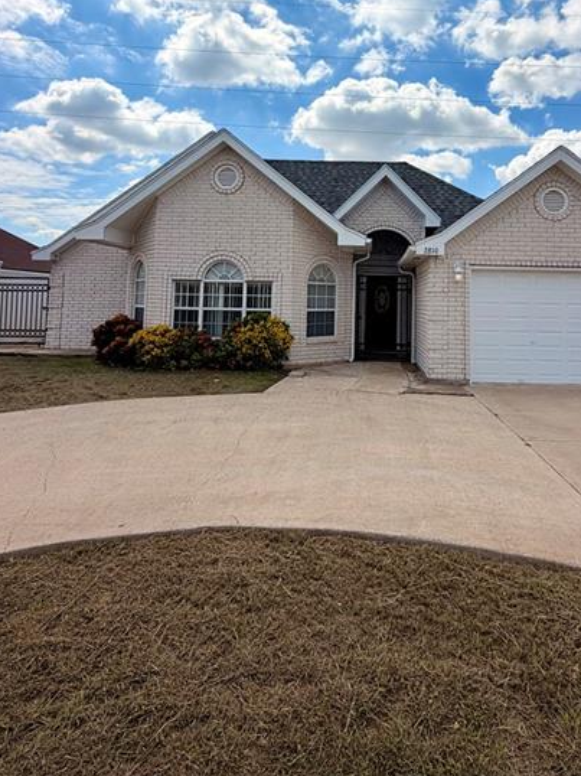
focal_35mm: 20
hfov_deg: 65.0
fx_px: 448
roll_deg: -1.6
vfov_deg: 79.7
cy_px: 275
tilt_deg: +3.9
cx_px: 360
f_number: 2.2
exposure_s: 1/1795
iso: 20
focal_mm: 2.22
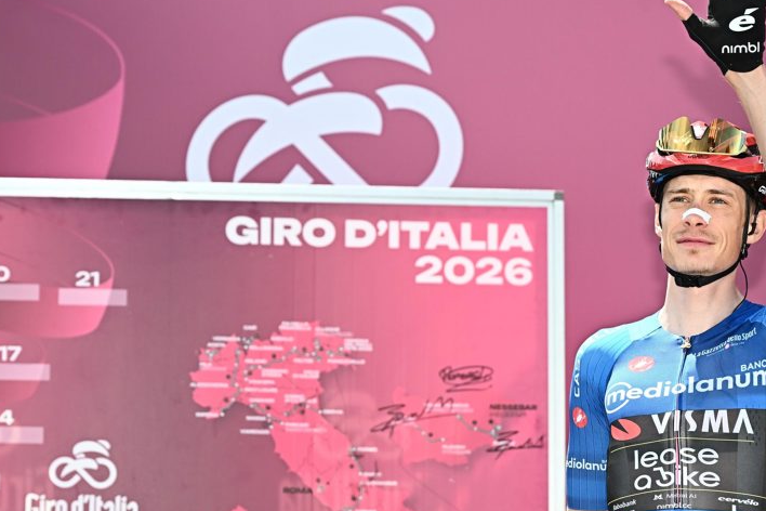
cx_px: 373
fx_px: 2404
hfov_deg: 18.1
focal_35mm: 113
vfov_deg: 12.1
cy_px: 293
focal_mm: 80
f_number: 5
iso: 500
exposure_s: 1/1250
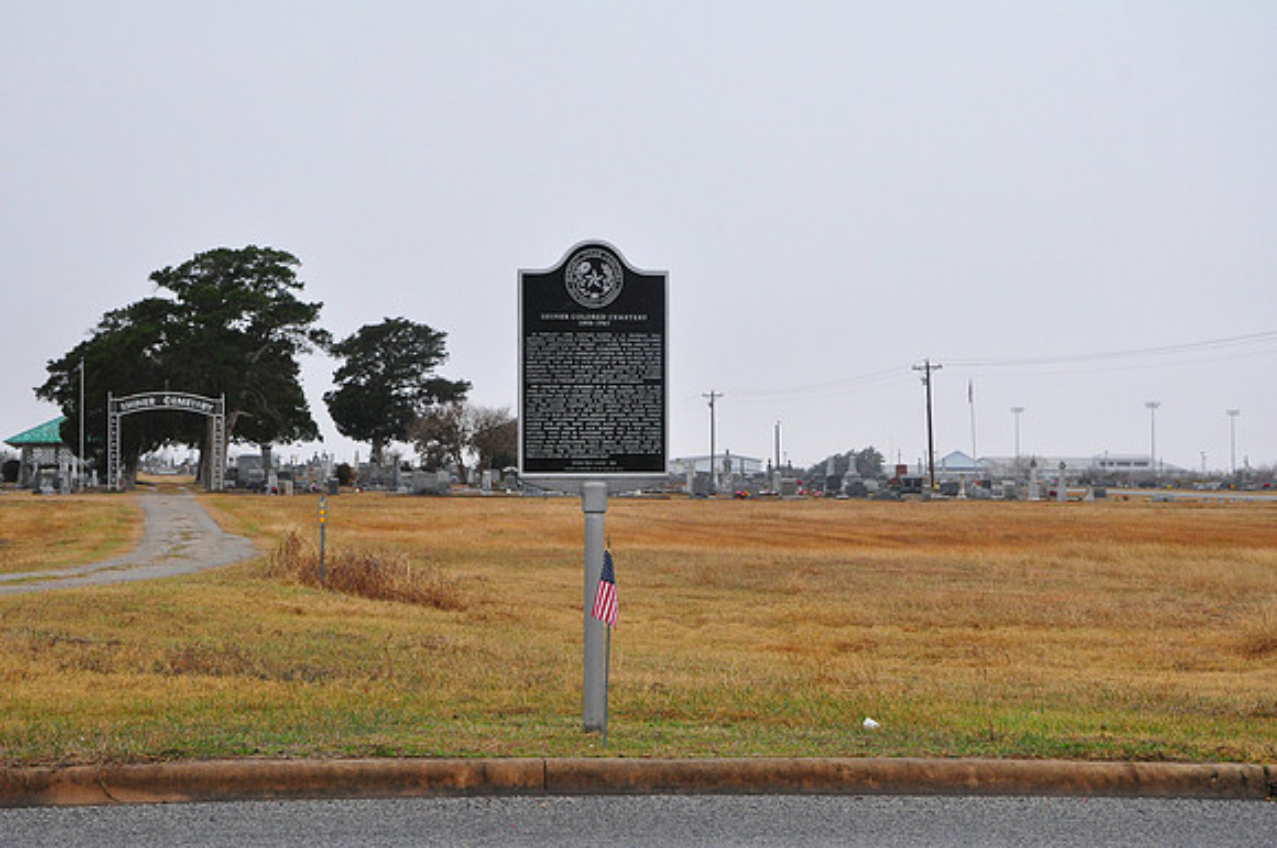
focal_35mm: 75
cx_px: 638
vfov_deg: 18.1
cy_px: 424
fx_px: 2657
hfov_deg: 27.0
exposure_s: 1/250
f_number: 10
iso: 800
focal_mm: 50
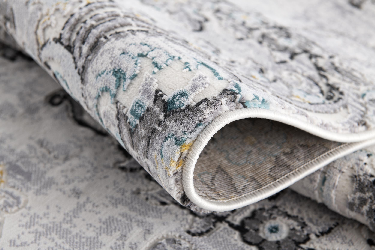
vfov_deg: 19.5
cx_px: 188
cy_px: 125
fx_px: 729
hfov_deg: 28.8
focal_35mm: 70
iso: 100
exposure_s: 1/160
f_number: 8
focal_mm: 70
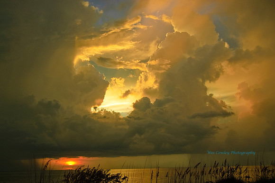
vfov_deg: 25.7
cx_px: 138
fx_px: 401
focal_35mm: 52
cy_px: 92
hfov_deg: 37.9
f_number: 7.1
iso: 200
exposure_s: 1/125
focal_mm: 35
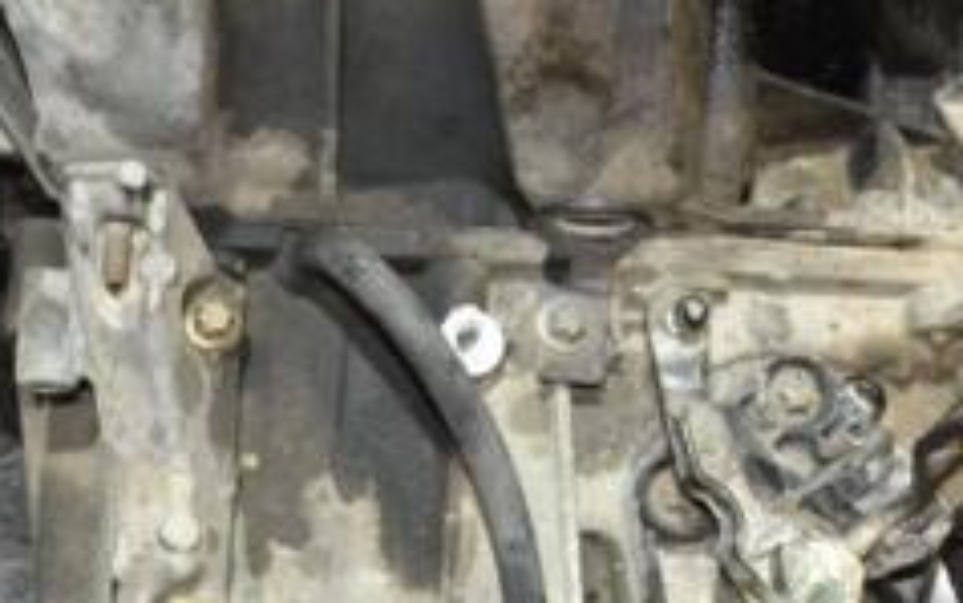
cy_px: 356
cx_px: 461
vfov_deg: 13.1
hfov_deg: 20.8
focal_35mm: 100
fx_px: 2626
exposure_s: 1/60
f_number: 4.2
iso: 1800
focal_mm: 26
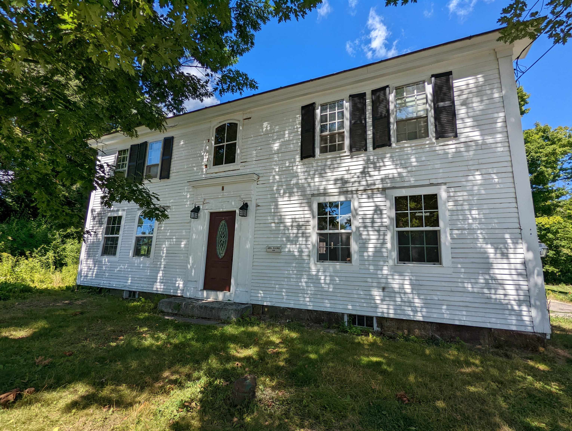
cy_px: 216
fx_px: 265
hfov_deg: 94.4
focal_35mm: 16
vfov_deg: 78.2
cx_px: 286
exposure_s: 1/1689
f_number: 2.2
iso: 50
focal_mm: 2.35
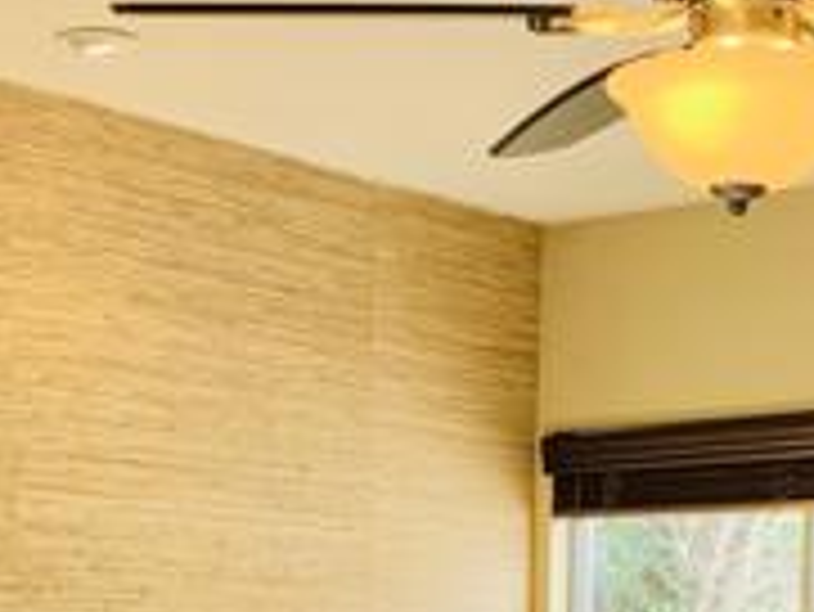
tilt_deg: -6.7
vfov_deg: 14.9
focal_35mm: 92
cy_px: 932
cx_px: 427
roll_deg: -0.8
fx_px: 2165
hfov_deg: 21.3
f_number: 1.8
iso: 80
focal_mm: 4.25
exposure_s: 1/120
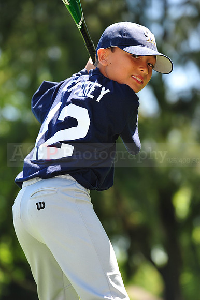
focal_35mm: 175
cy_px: 150
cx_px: 100
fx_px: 1460
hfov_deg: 7.8
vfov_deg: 11.8
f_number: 4
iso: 200
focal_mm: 175
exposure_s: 1/400
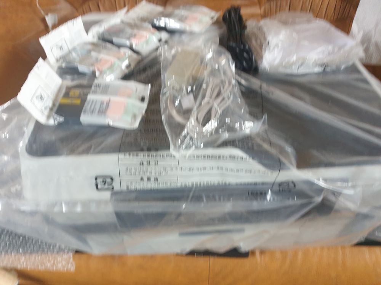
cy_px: 142
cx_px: 190
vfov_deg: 53.1
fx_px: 286
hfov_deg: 67.3
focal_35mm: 26
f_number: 1.5
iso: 250
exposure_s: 1/22
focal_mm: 4.3
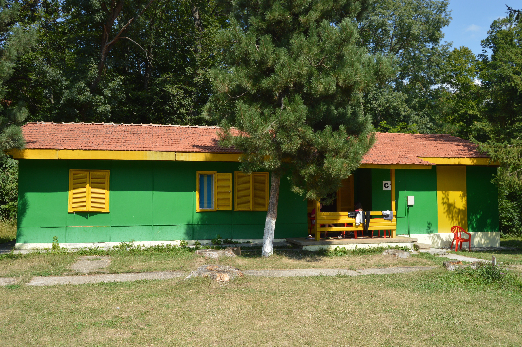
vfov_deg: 39.9
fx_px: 478
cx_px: 261
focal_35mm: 33
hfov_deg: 57.3
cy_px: 174
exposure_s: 1/200
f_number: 8
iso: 100
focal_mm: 22
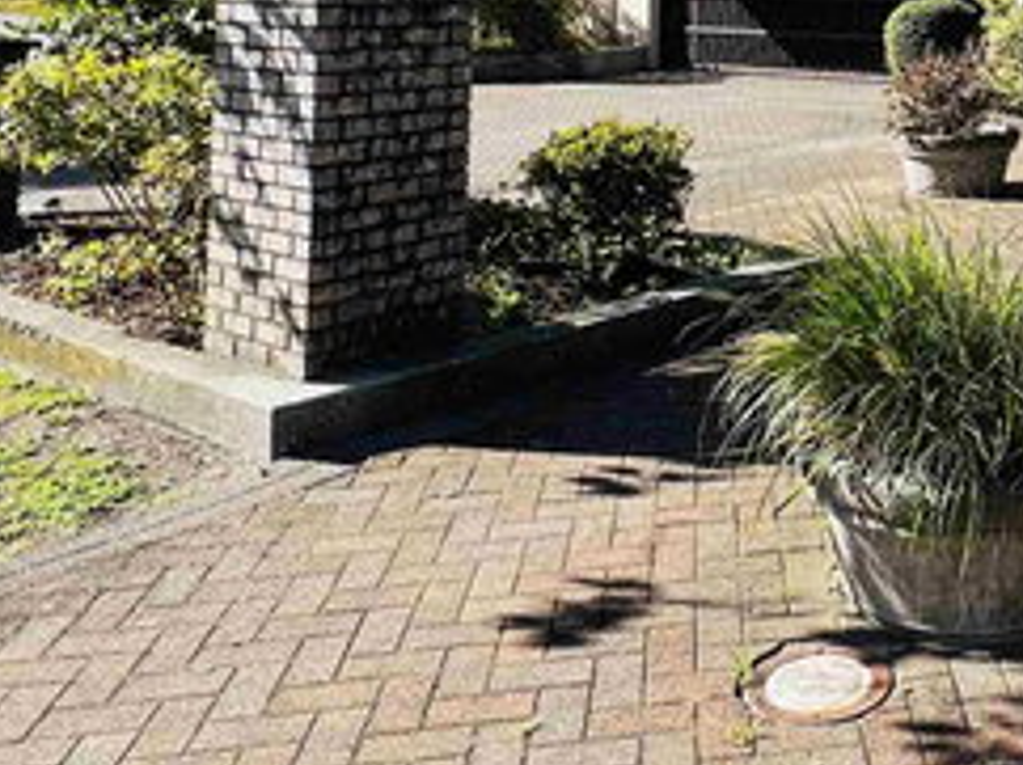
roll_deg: -1.0
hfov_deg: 39.5
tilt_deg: +2.2
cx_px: 989
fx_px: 1270
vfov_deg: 29.8
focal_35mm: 43
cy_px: -97
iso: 32
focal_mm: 1.57
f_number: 1.8
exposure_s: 1/286
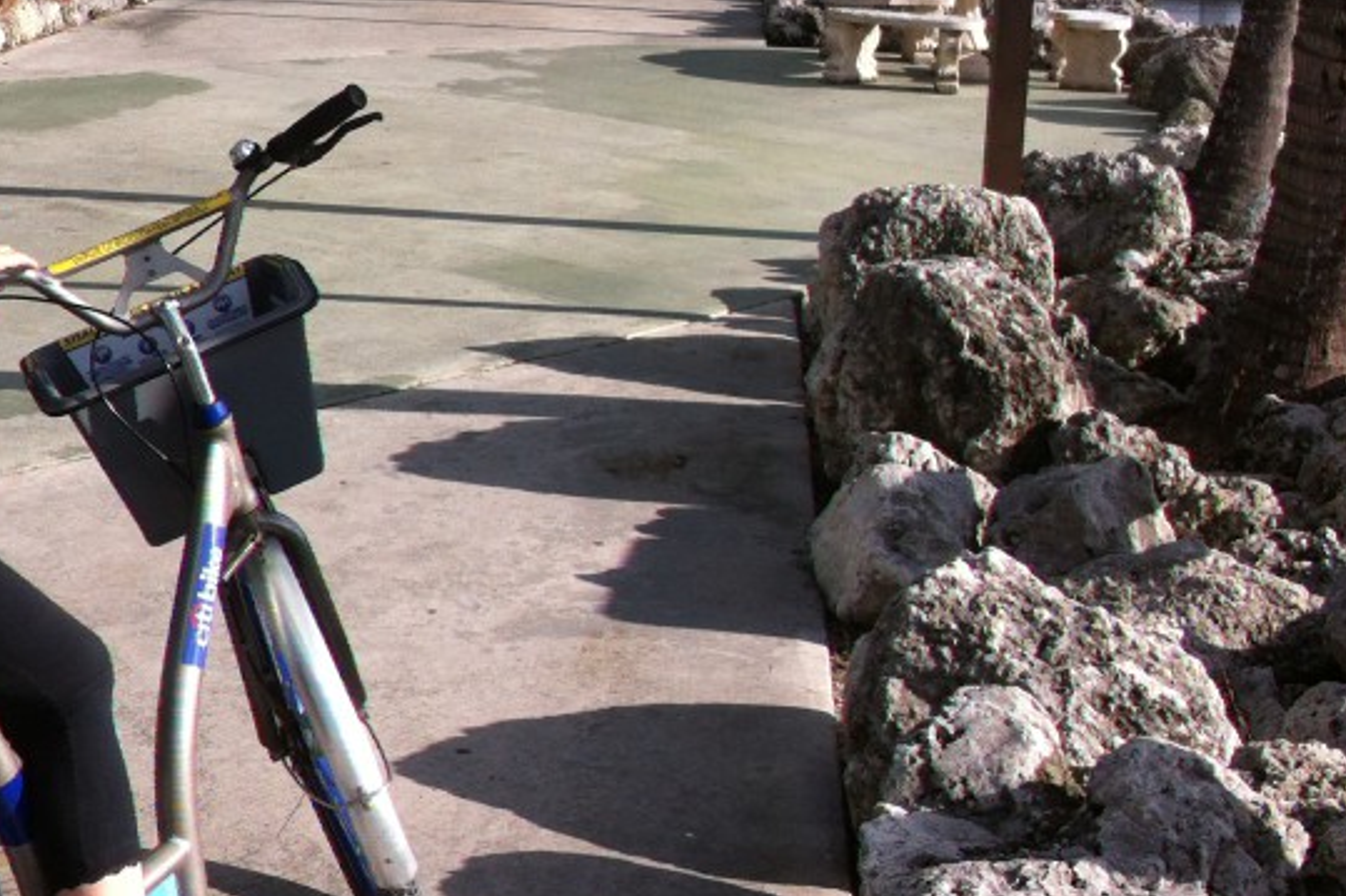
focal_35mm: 69
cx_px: 457
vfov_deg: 19.5
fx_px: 2579
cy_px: 160
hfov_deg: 29.1
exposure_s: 1/1040
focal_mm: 3.85
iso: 80
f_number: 2.8
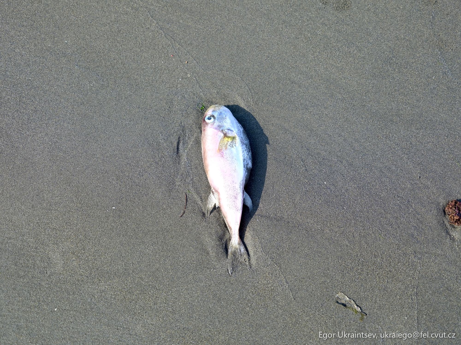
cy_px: 172
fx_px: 732
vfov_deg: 26.6
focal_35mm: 55
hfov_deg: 34.9
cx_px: 230
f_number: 5.6
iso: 100
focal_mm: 70
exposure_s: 1/110
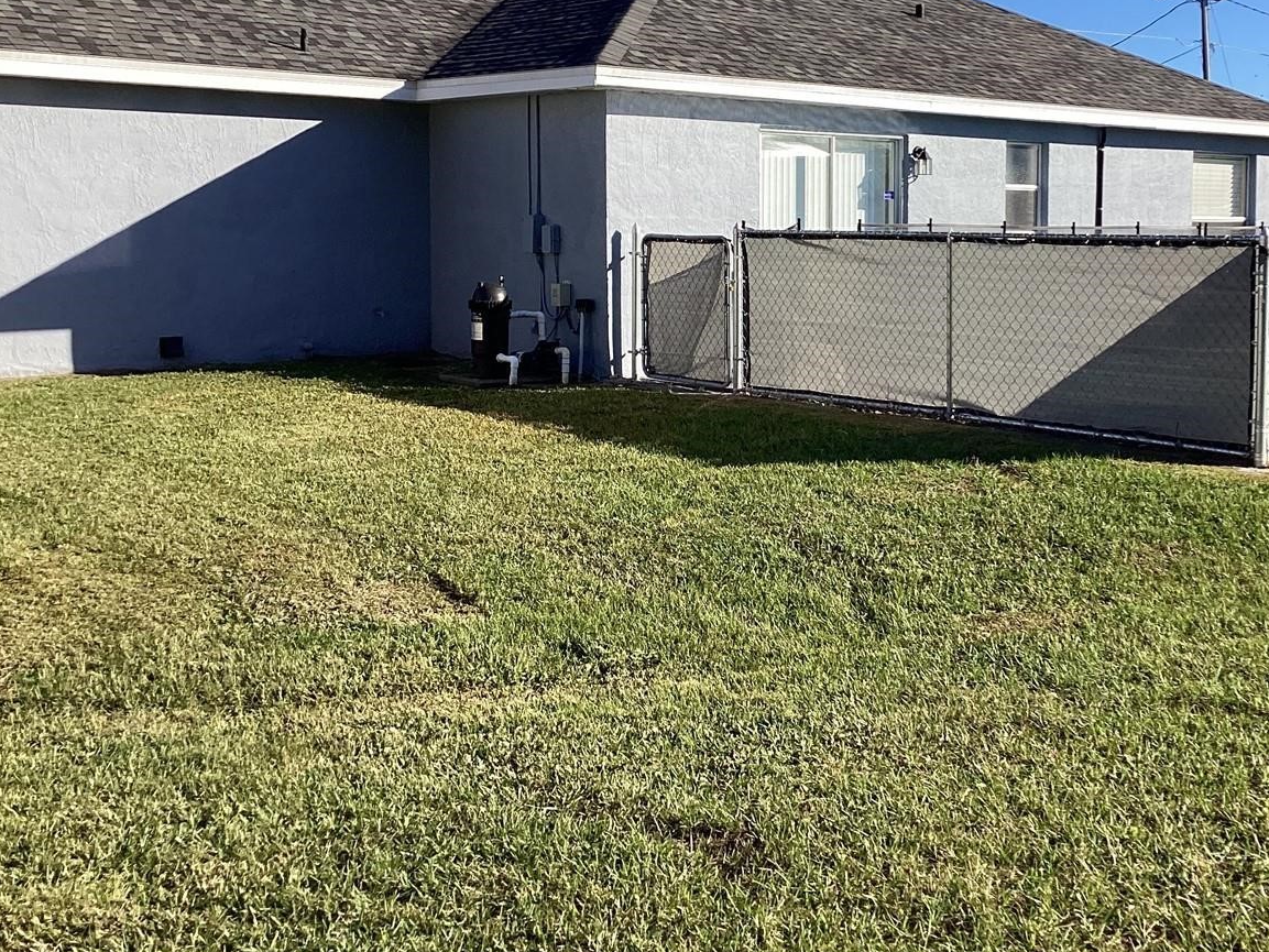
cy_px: 302
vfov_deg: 33.2
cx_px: 858
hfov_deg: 43.2
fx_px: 1577
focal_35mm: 43
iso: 25
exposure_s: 1/1018
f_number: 2.4
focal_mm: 3.3
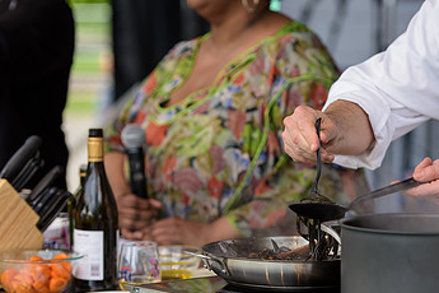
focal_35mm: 168
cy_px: 157
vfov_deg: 8.2
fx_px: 2049
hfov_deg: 12.2
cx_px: 324
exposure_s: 1/1250
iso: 250
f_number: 3.2
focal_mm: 100
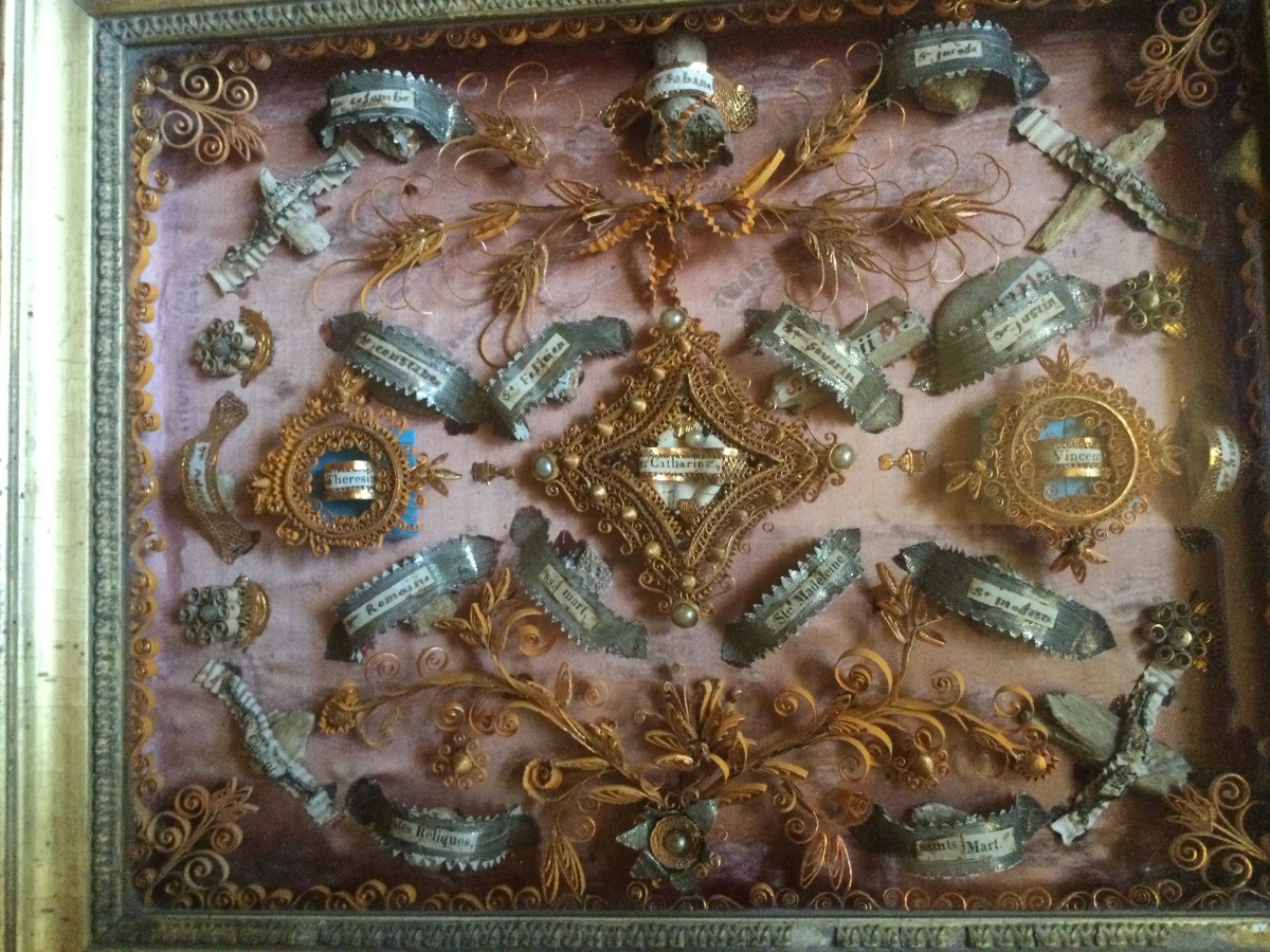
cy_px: 476
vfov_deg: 45.4
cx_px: 635
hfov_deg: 58.4
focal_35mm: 31
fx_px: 1137
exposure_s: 1/17
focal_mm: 3.3
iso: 320
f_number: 2.4
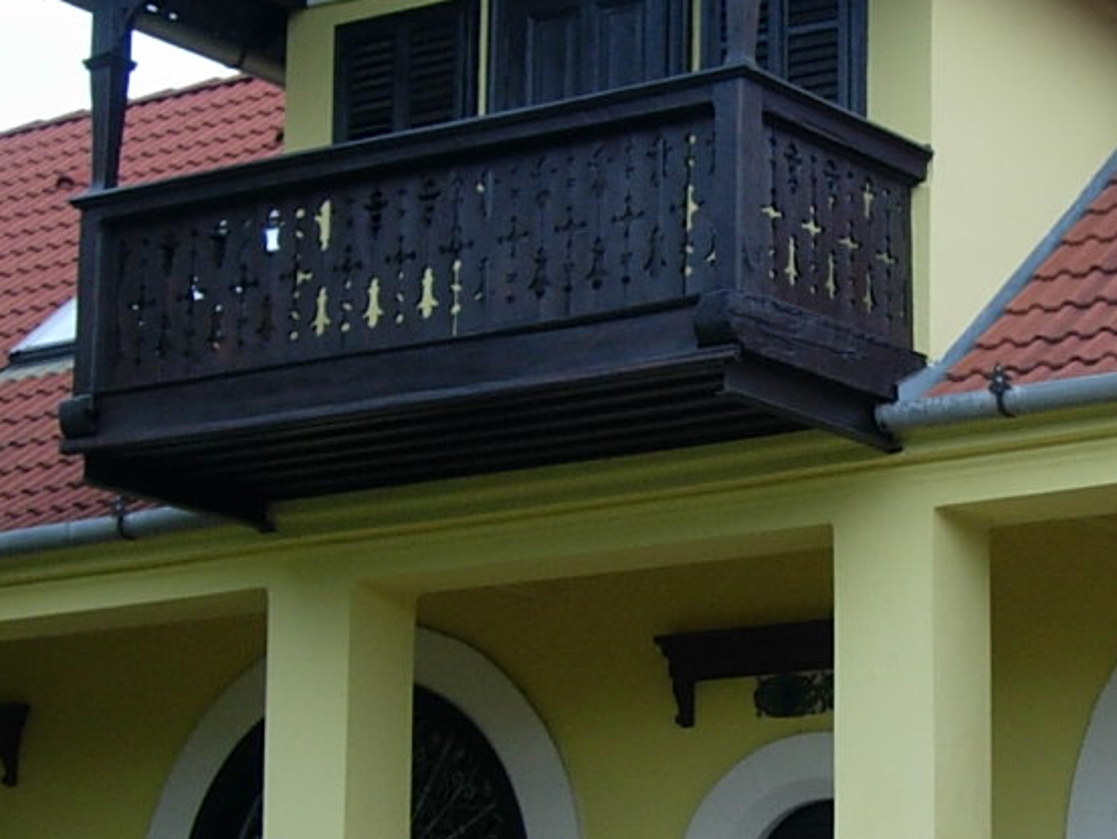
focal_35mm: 110
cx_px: 1012
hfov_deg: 17.6
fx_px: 3550
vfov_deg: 13.4
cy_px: 576
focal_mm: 7.8
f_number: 2.8
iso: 64
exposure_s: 1/144
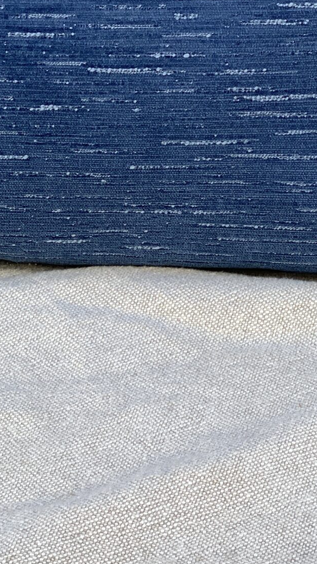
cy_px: 60
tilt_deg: -25.4
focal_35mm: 130
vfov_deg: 16.3
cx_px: 134
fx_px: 1942
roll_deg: +1.2
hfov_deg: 9.3
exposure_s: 1/223
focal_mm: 6
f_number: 2
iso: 20
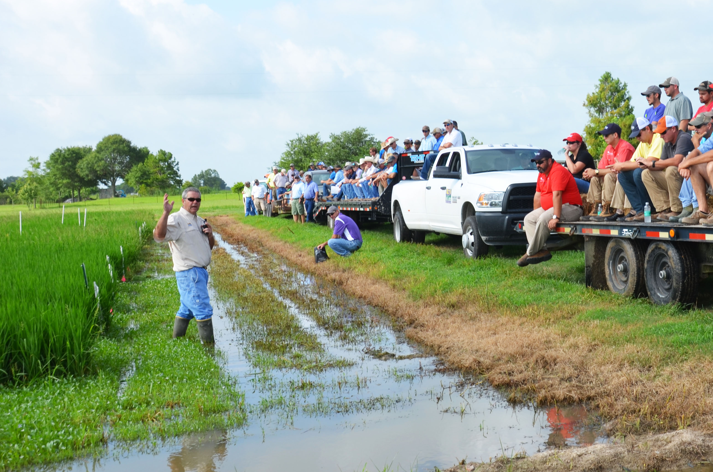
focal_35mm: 50
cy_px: 217
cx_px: 555
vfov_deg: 27.0
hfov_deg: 38.5
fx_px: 984
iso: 100
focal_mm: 21
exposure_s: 1/200
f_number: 7.1
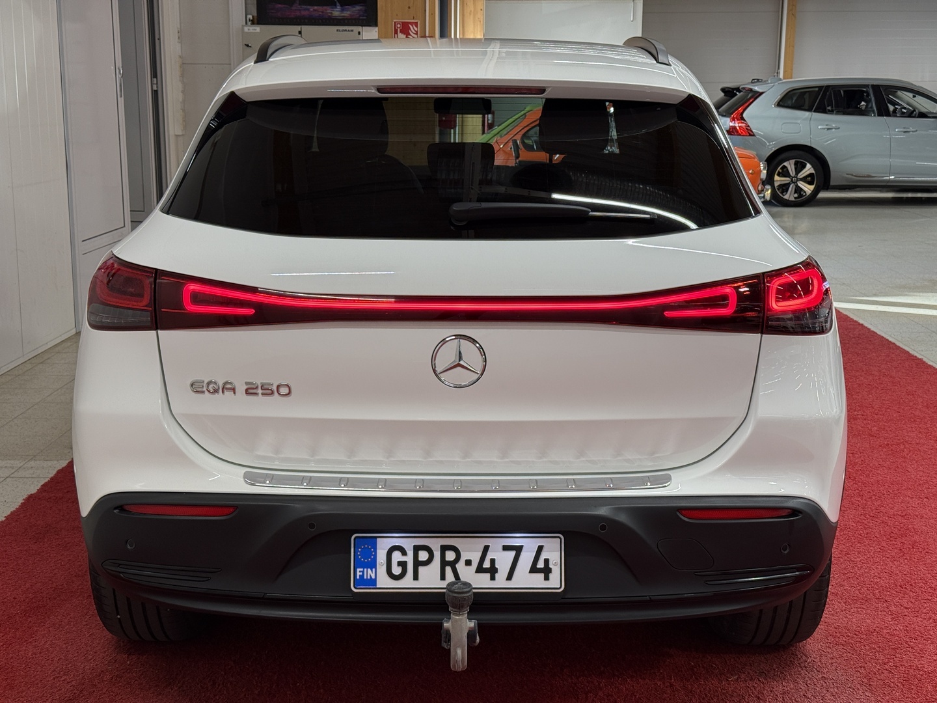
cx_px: 468
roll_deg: -0.3
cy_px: 352
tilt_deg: -9.6
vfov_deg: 30.3
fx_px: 1299
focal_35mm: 48
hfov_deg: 39.7
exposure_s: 1/120
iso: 64
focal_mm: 6.76
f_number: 1.78
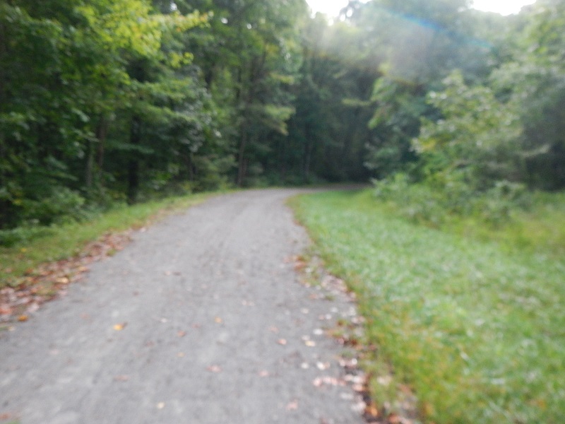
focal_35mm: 33
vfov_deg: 42.9
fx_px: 539
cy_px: 212
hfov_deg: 55.4
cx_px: 282
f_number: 3.9
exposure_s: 1/200
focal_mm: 5.9
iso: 400
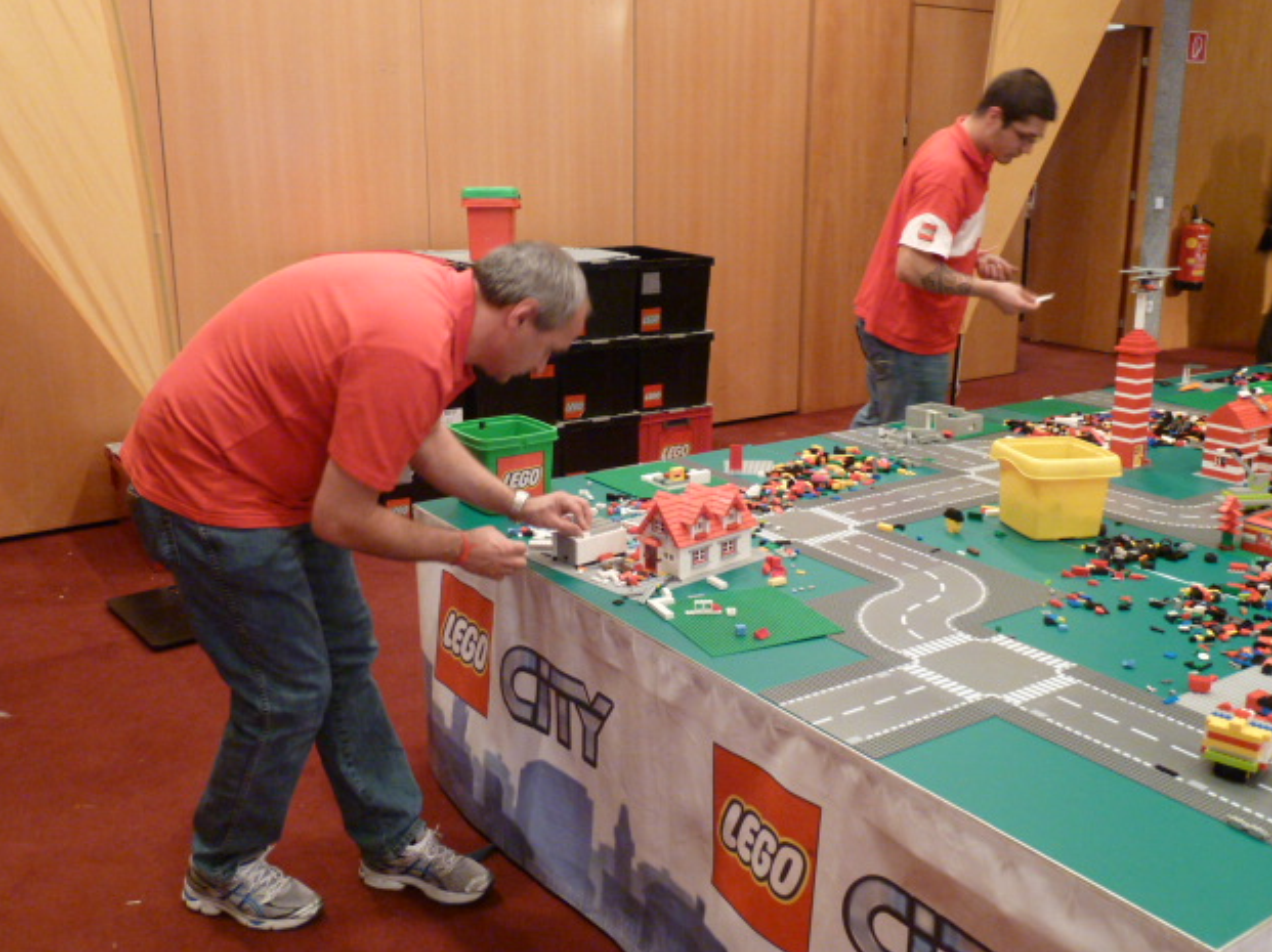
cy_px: 467
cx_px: 637
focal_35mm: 33
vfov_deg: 42.9
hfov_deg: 55.4
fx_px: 1212
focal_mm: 5.3
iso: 400
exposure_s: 1/6
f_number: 3.5
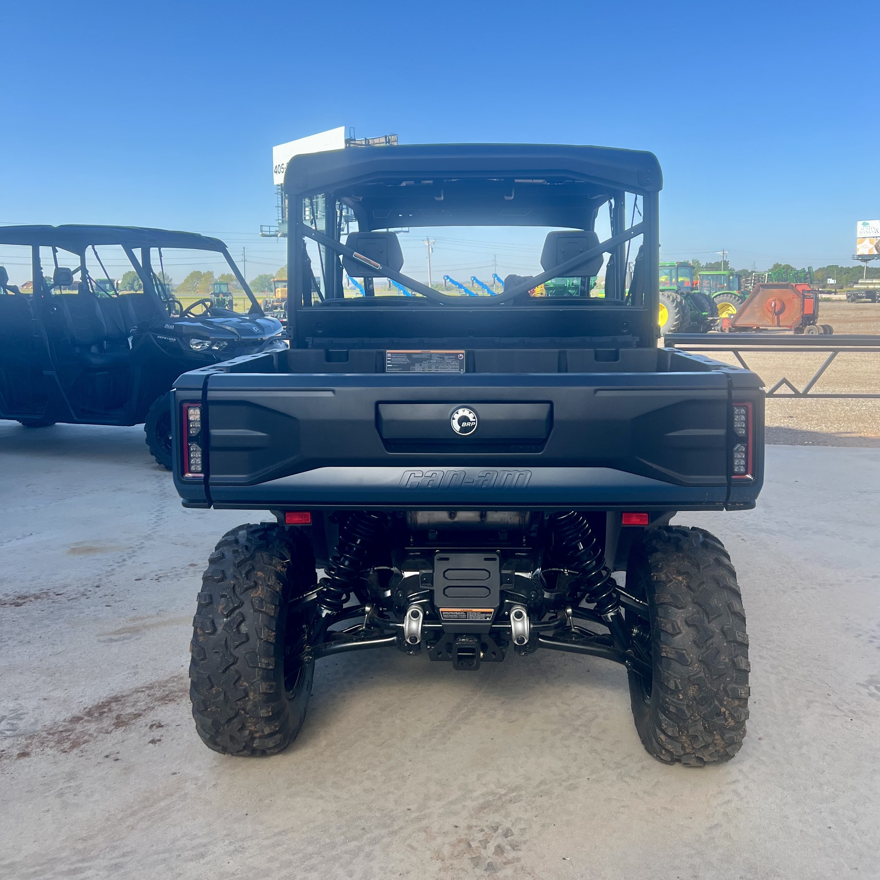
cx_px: 444
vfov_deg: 52.0
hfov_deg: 52.5
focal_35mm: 31
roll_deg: +0.9
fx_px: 892
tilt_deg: -3.6
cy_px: 335
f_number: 1.5
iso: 50
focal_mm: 5.7
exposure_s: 1/1089
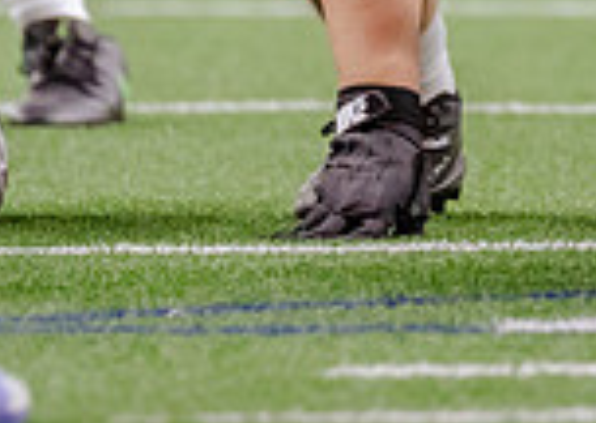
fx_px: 24484
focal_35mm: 1449
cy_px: -500
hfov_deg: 1.4
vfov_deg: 1.0
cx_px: 579
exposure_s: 1/1250
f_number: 2.8
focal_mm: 200
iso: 3200
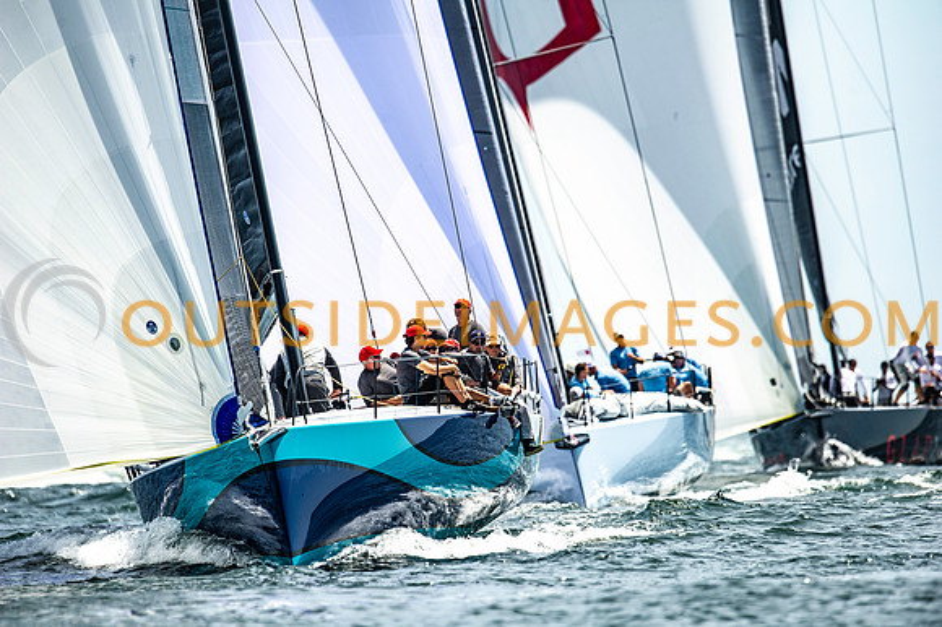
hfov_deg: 3.4
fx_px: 15690
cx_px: 471
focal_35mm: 600
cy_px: 314
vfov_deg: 2.3
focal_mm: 600
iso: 400
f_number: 5
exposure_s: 1/2500
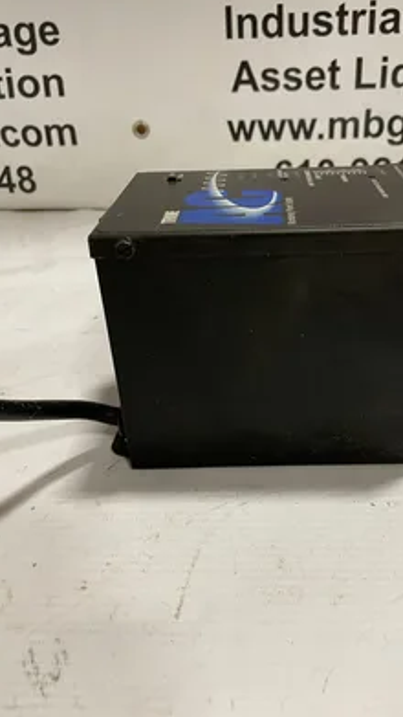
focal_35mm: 29
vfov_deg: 66.1
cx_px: 253
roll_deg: +0.5
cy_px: 352
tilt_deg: -30.1
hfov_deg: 39.9
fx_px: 551
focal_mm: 4.2
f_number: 1.6
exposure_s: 1/60
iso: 160
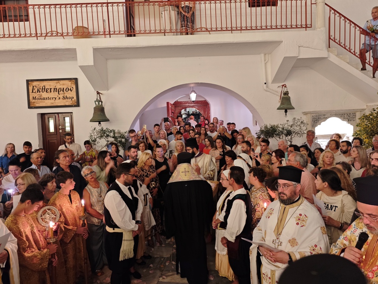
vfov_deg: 58.9
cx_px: 189
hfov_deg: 73.9
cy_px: 142
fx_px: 251
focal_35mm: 23
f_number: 1.63
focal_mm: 8.72
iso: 800
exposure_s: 1/25
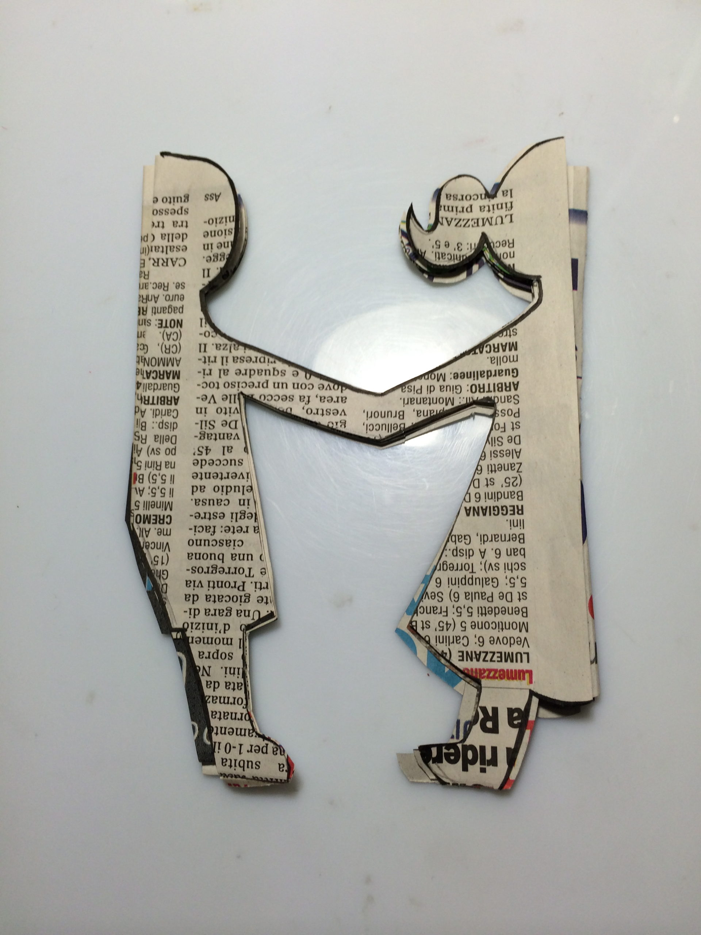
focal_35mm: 30
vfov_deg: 60.0
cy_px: 468
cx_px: 350
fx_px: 810
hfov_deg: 46.8
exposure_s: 1/120
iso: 64
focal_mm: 4.12
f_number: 2.2
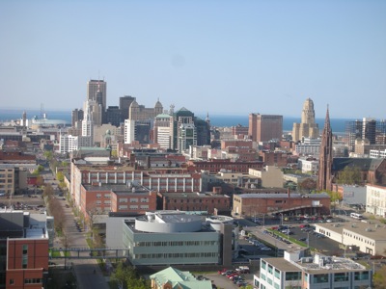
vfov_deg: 20.2
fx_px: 814
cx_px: 193
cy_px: 144
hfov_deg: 26.7
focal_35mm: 73
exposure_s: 1/115
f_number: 4.1
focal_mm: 12.2
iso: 50
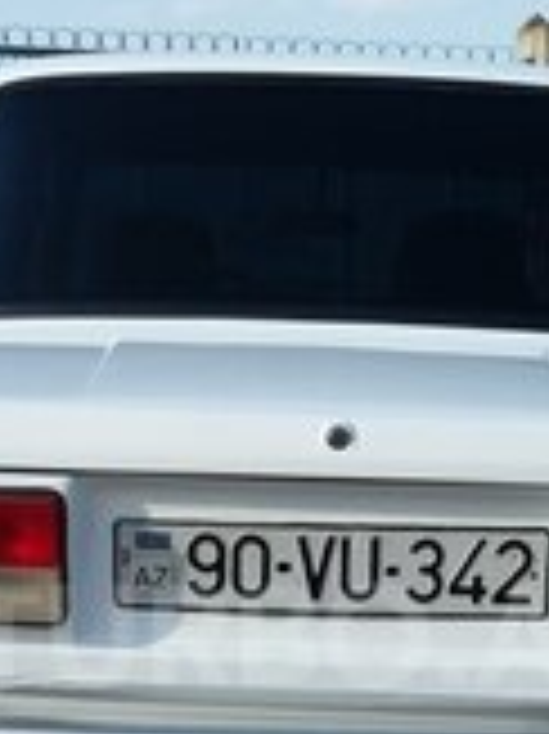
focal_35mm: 82
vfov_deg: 23.3
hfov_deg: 18.0
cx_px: 310
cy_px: 635
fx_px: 1736
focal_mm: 3.7
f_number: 1.9
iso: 40
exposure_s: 1/783
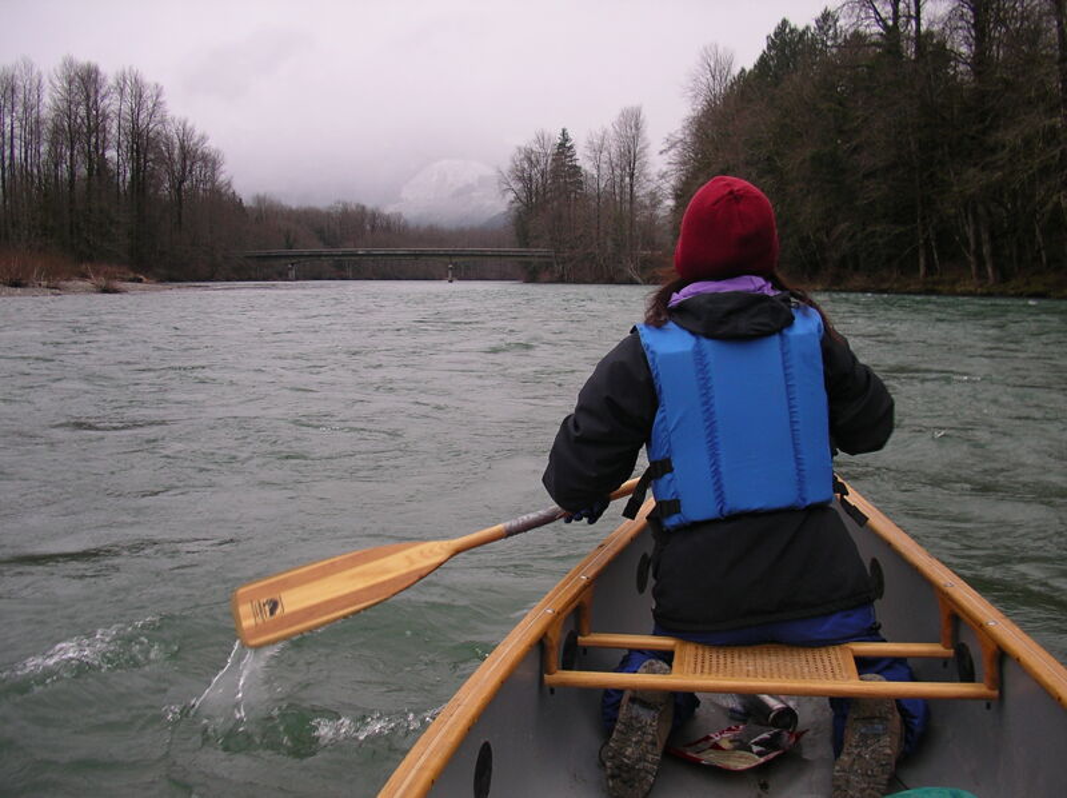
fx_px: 1139
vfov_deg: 38.6
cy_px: 399
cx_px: 534
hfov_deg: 50.2
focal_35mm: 37
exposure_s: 1/100
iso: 50
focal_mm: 5.7
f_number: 2.8
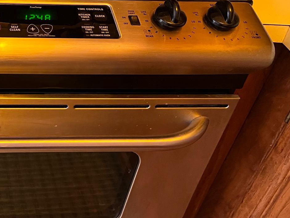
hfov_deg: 30.9
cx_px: -11
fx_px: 478
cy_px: 44
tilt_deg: -33.8
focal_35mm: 57
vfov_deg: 25.2
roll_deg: -5.8
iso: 500
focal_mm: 5.1
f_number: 1.6
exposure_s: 1/40
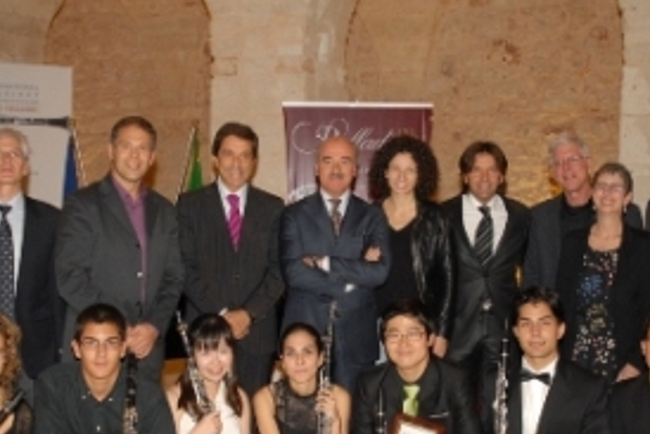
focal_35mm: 54
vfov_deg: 24.9
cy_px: 308
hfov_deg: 36.8
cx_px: 342
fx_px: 975
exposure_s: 1/60
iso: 400
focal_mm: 22
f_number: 5.6
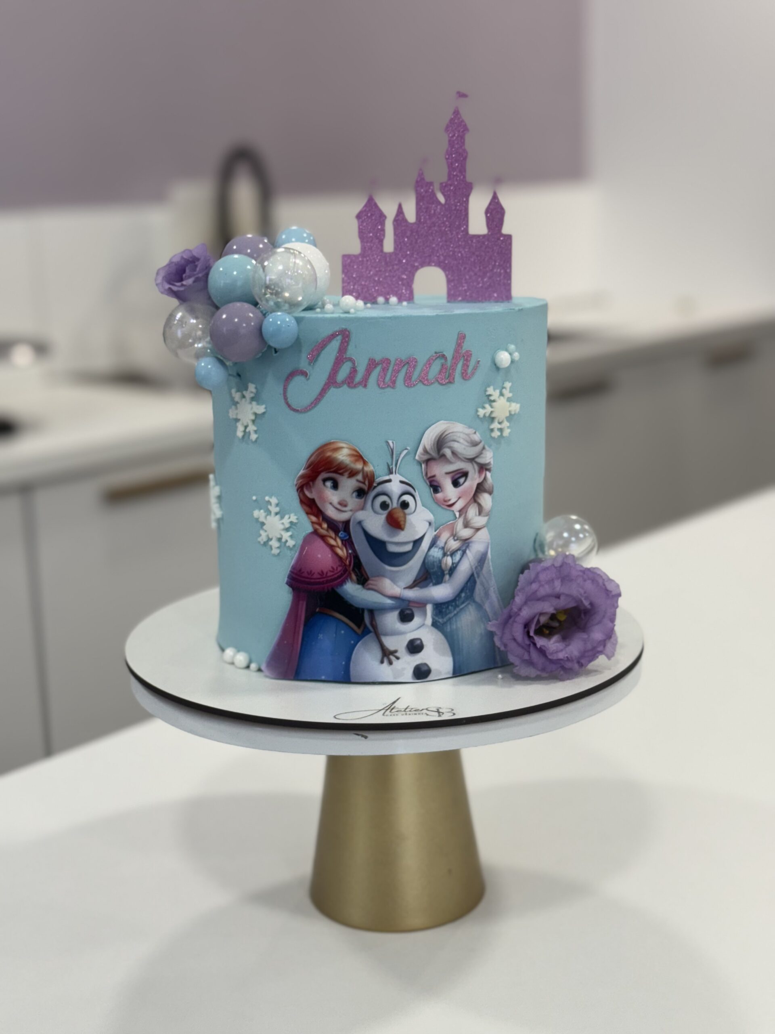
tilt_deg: -12.4
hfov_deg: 30.3
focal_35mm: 48
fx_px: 1433
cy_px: 517
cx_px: 388
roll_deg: +2.2
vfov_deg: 39.7
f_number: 1.78
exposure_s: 1/100
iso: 50
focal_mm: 6.76
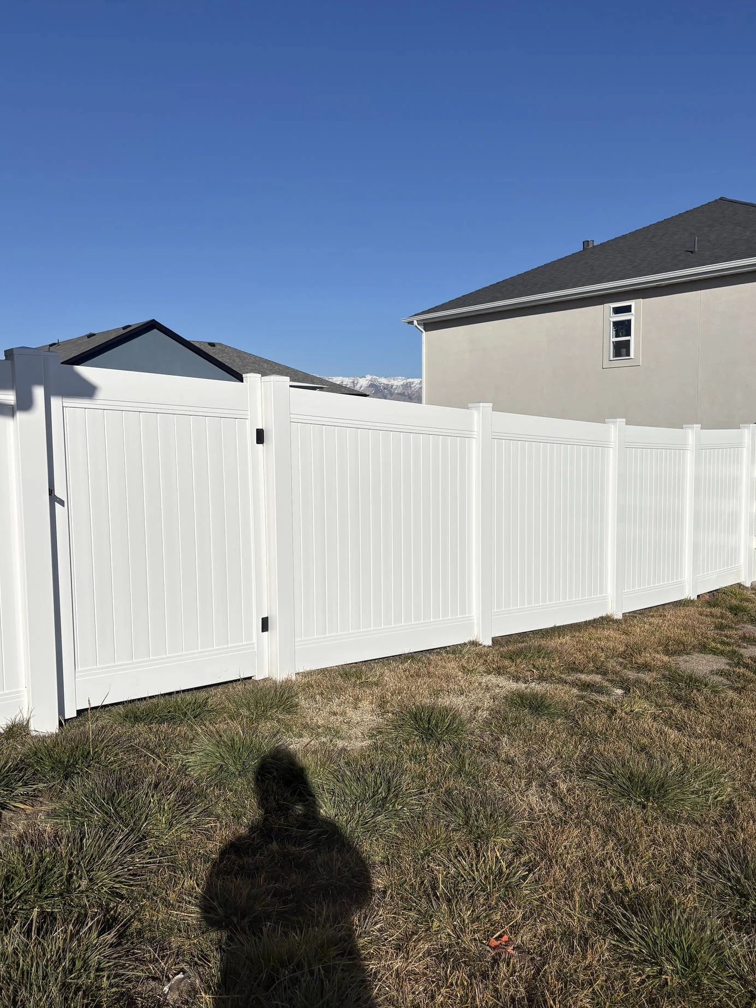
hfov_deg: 51.4
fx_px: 786
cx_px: 376
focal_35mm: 27
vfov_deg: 65.3
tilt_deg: -3.0
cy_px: 500
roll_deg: -0.1
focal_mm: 5.96
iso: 40
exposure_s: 1/10101
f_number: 1.6
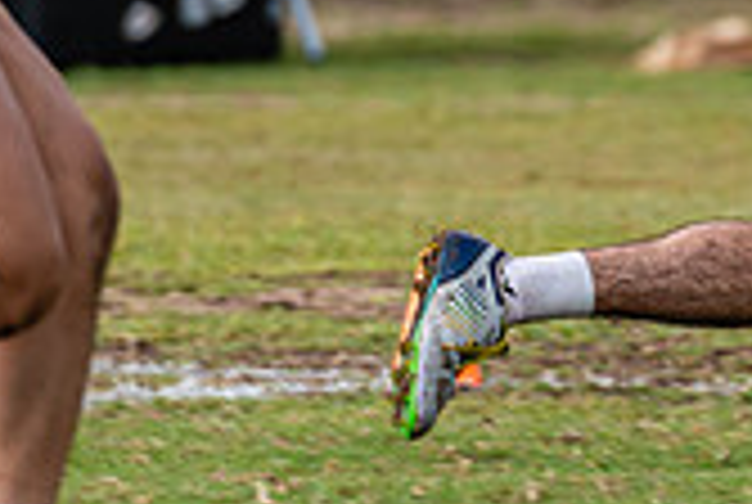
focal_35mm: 1133
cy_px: -126
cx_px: 1510
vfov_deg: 1.2
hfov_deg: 1.8
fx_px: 23709
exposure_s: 1/1000
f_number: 3.2
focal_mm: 200
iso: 100
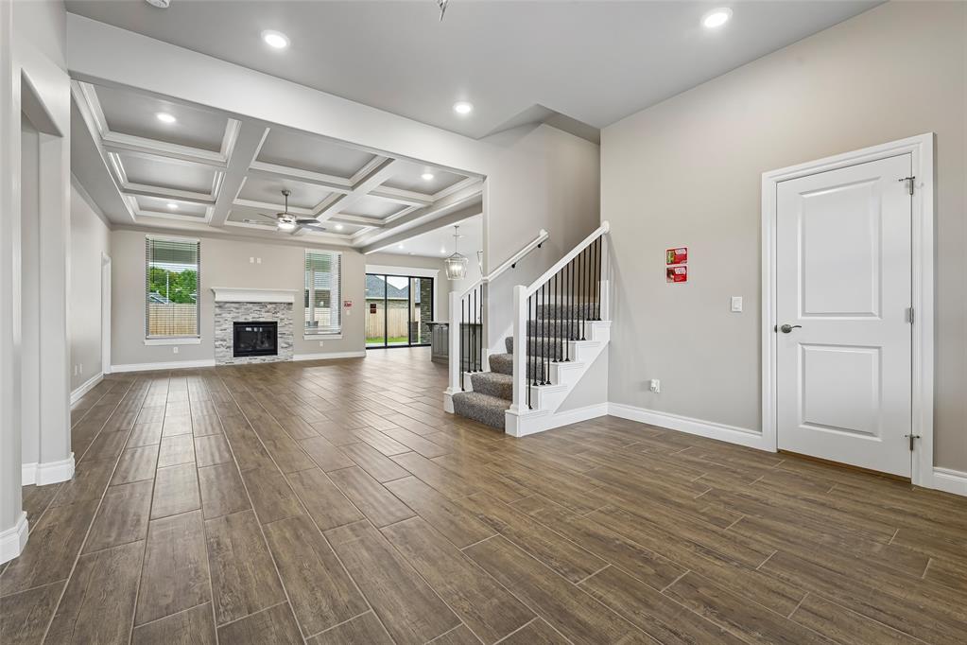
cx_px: 484
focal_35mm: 15
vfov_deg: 77.3
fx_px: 403
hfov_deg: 100.4
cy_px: 322
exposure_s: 1/13
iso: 400
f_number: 9
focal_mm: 15
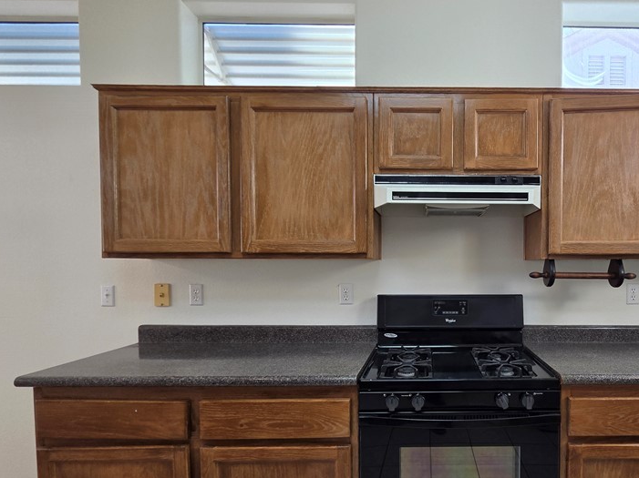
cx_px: 429
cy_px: 277
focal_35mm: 19
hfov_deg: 81.7
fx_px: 351
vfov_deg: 68.2
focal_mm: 2.2
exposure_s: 1/120
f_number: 2.2
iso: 80
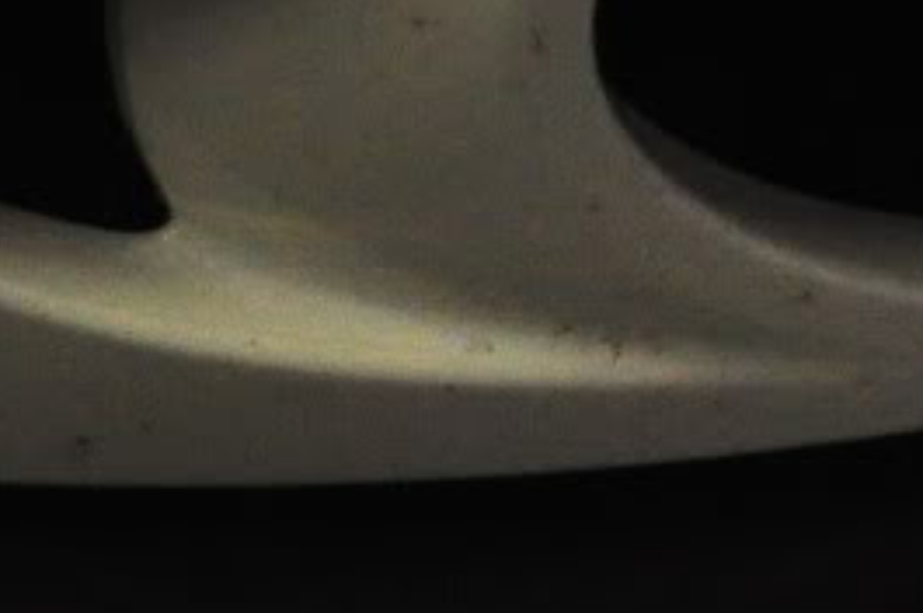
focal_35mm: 244
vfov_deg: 5.3
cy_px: -1320
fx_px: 6245
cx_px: 21
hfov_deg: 8.4
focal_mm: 21
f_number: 5.6
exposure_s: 1/5
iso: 1600
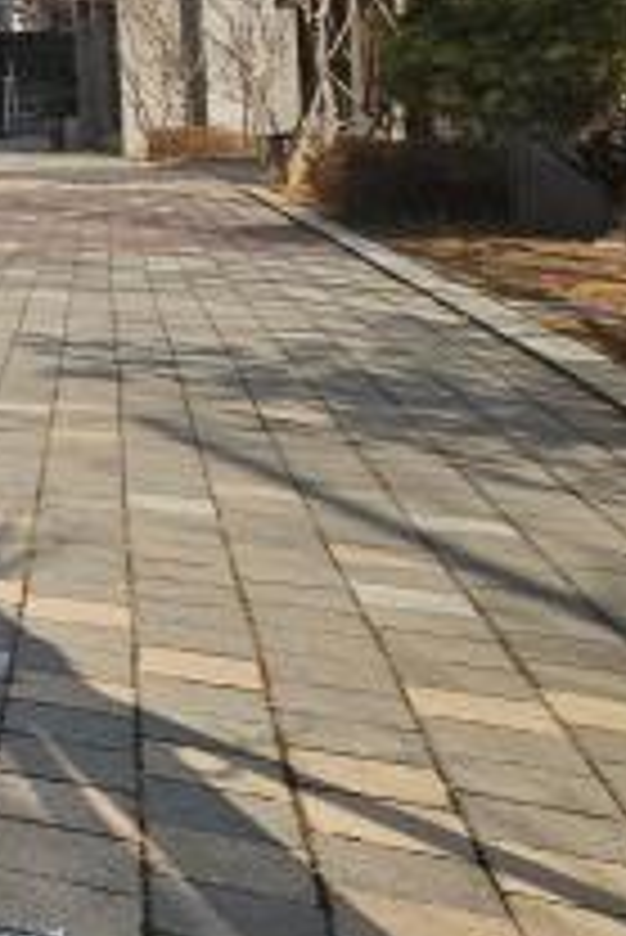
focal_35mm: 52
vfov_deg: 35.9
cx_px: -1117
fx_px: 1354
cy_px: 94
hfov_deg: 12.6
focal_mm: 2.2
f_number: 2.2
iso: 50
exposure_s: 1/1770
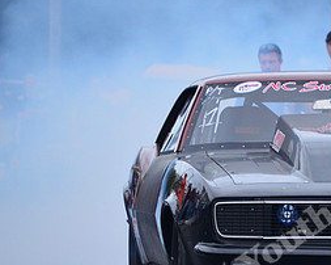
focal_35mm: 644
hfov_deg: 3.0
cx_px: 357
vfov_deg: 2.4
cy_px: 202
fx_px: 6304
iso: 1000
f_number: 5.6
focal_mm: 200
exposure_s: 1/400
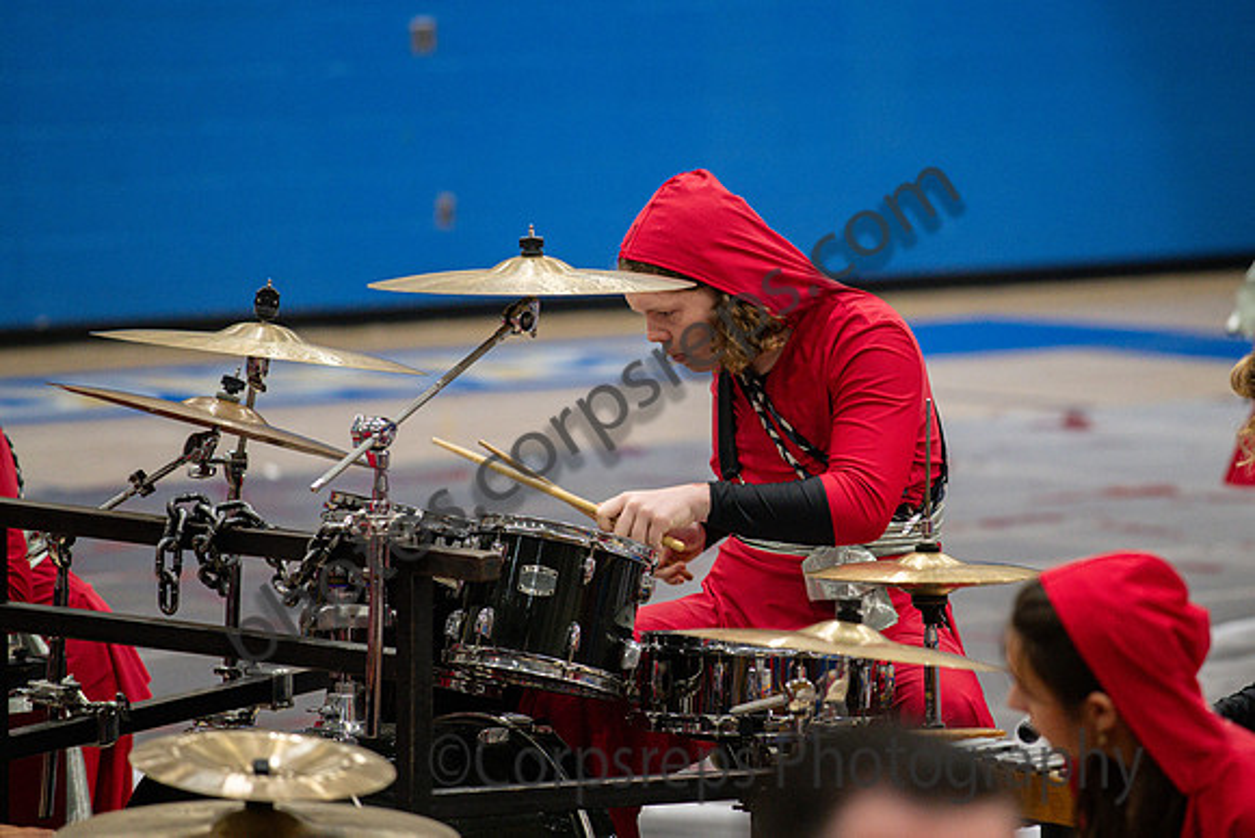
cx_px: 756
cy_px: 379
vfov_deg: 5.7
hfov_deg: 8.5
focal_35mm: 241
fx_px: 8403
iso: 3600
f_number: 4
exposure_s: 1/500
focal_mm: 200
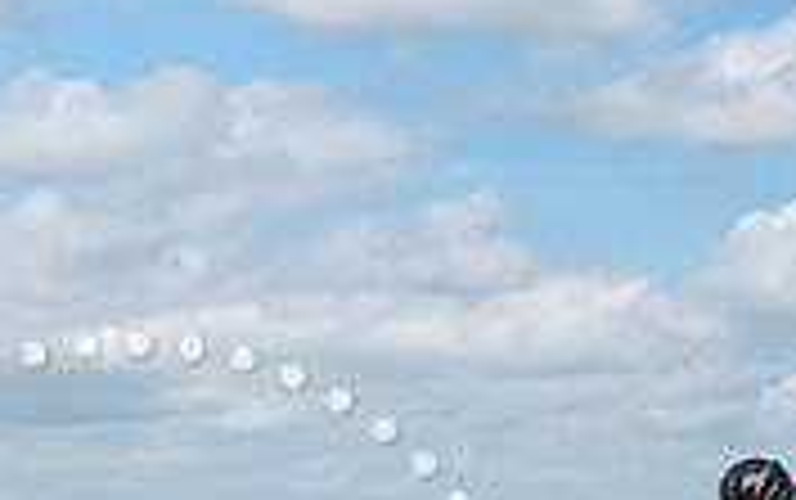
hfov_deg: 12.6
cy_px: 675
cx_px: 605
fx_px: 3583
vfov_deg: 7.9
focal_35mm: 165
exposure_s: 1/1250
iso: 100
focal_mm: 28
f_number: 6.3
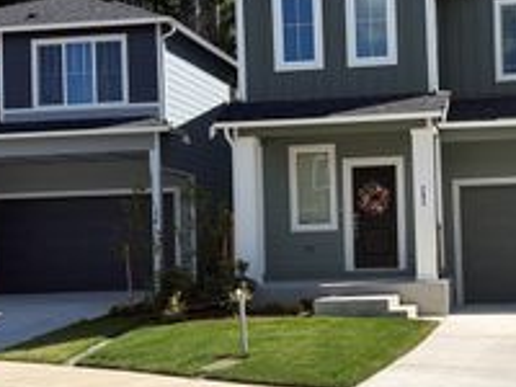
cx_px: 402
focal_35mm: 60
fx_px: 894
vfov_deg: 24.4
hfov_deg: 31.5
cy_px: 218
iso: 80
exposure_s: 1/3759
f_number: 1.78
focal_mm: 6.76
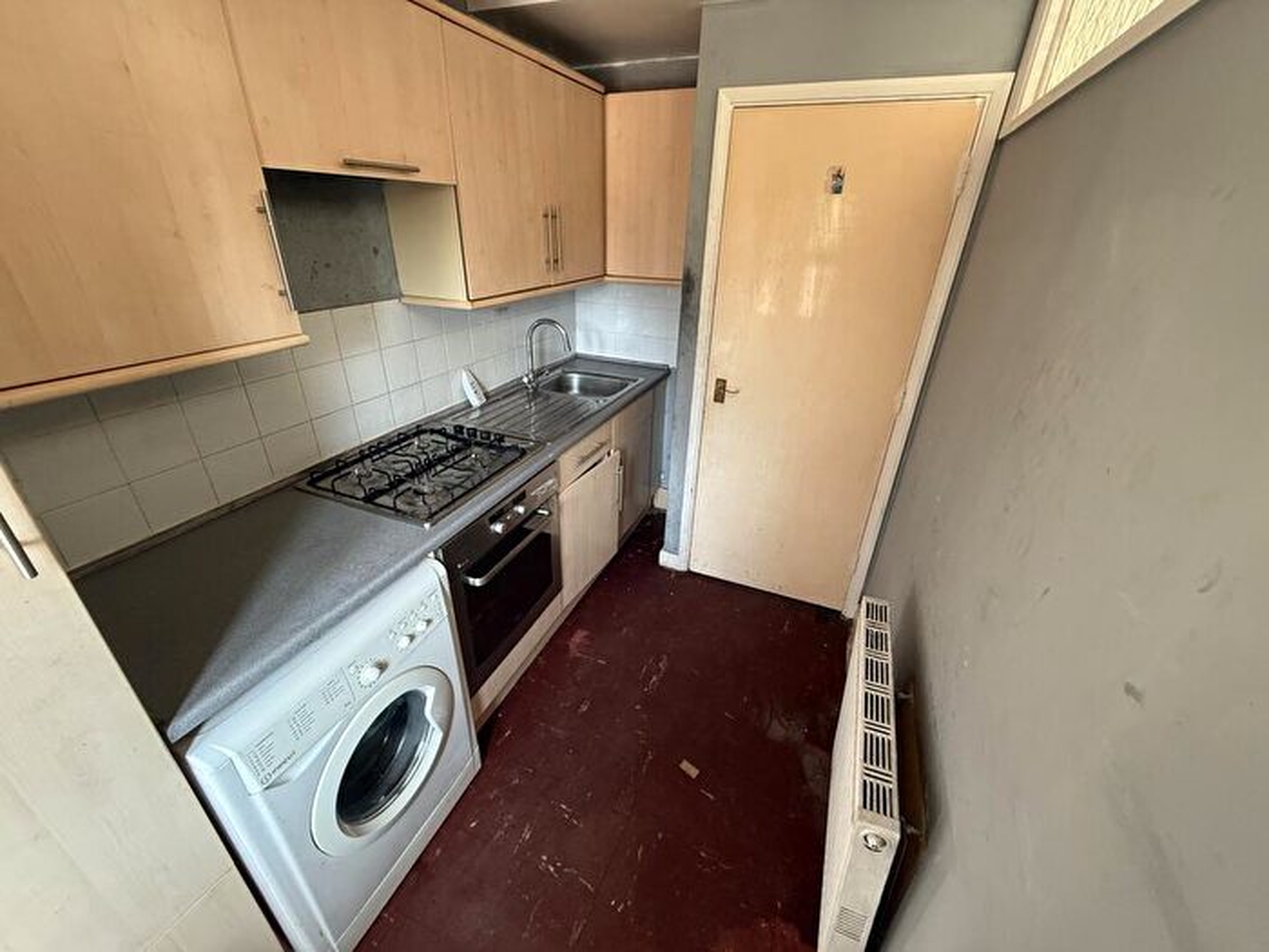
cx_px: 634
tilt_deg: -27.1
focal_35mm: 14
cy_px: 476
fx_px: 513
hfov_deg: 102.1
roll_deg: -2.0
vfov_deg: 85.7
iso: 400
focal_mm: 2.22
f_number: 2.2
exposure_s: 1/60
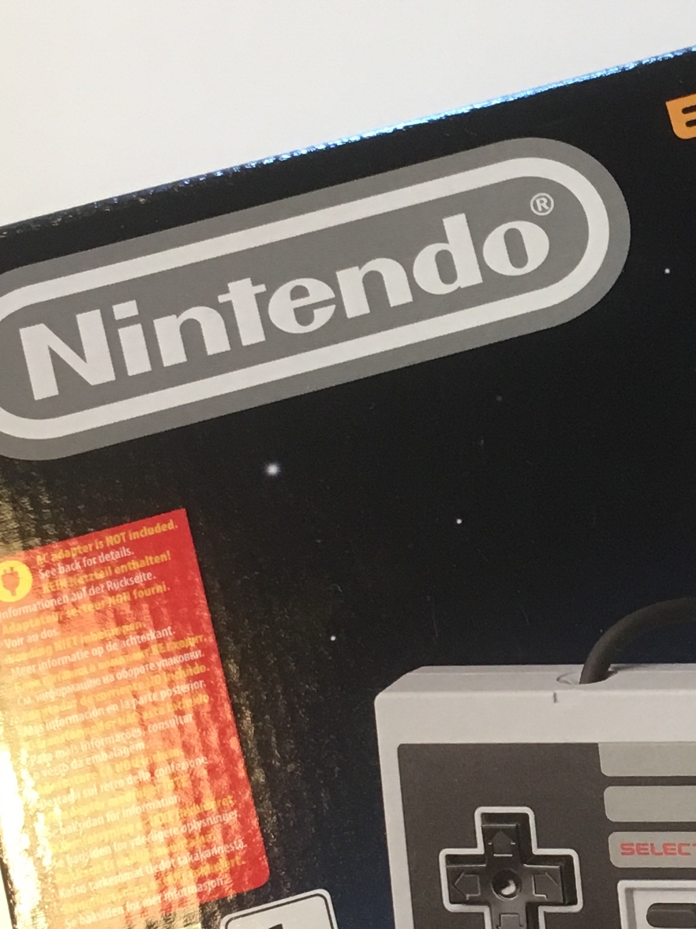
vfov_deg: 22.7
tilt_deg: -78.2
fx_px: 2306
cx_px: 839
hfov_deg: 16.4
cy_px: 574
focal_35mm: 86
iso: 125
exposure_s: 1/33
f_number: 2.2
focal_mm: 4.15
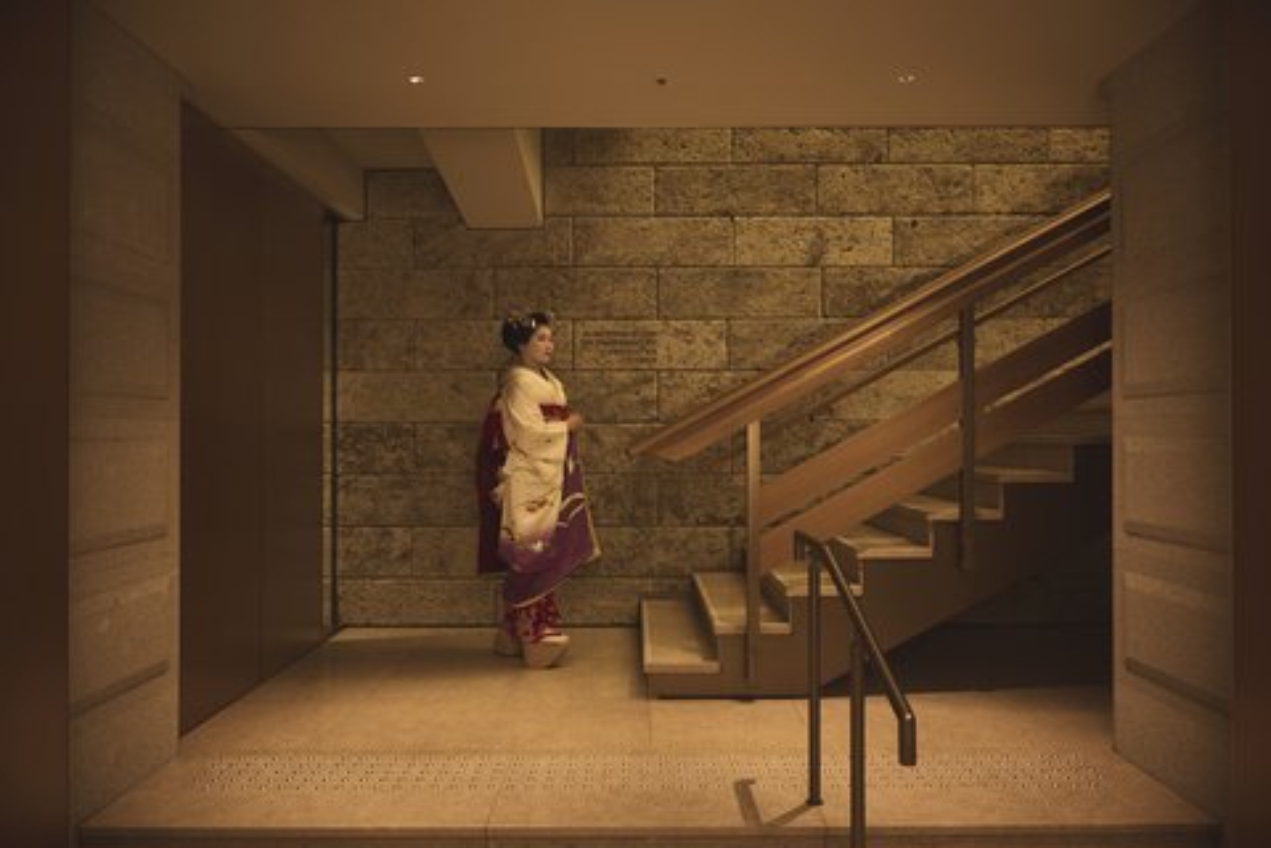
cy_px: 424
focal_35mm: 24
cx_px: 636
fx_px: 847
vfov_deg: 53.1
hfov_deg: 73.7
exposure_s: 1/50
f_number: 4.5
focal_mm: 24
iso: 2000
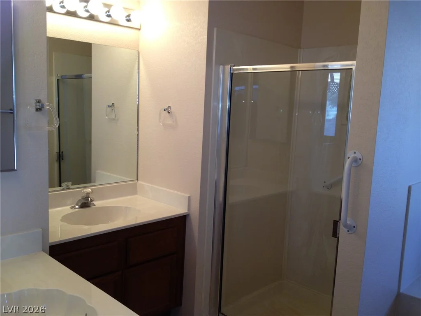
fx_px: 426
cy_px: 158
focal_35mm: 35
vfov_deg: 40.7
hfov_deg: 52.6
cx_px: 210
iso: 64
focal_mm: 4.28
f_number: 2.4
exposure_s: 1/33
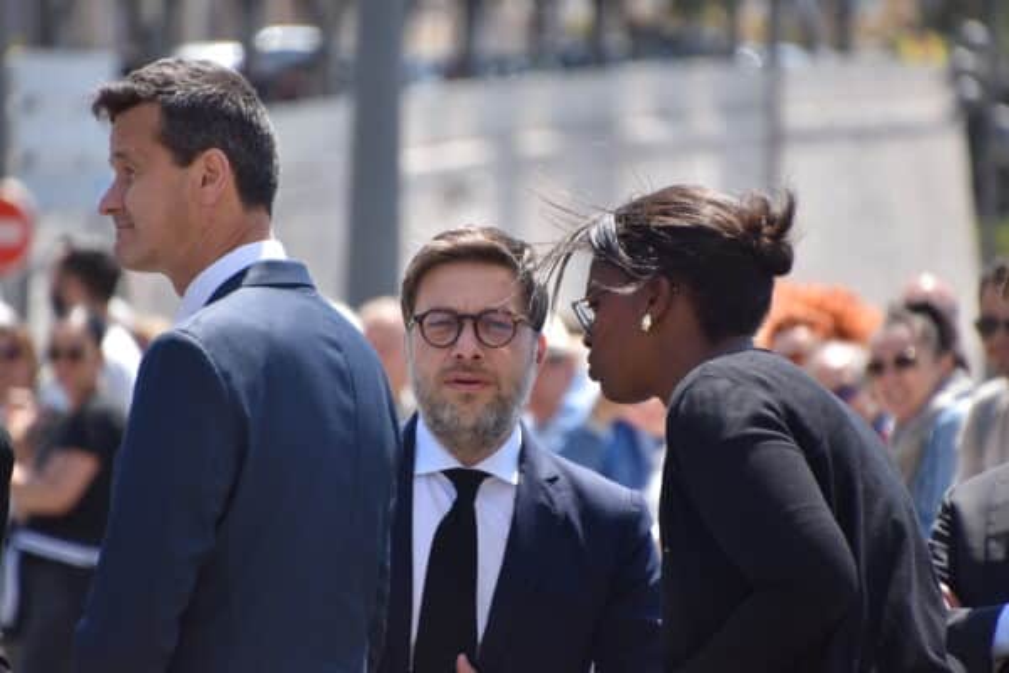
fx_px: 11771
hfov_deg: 4.9
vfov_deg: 3.3
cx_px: 504
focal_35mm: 420
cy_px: 336
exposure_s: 1/500
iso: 320
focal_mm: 280
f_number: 6.3
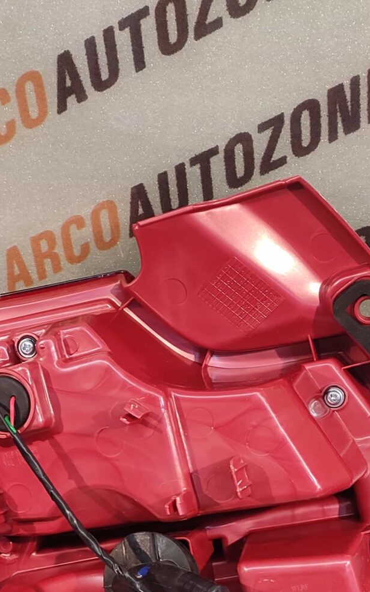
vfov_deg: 41.0
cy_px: 467
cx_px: 105
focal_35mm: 47
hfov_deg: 27.1
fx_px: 758
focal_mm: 4.74
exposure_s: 1/33
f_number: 1.79
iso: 200
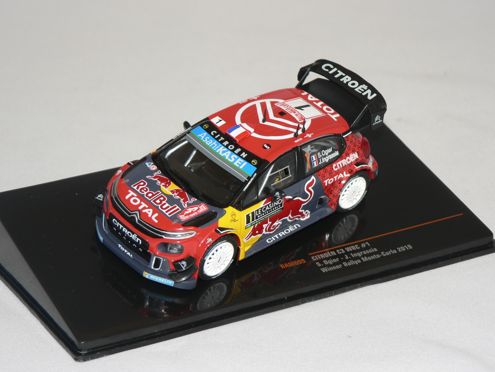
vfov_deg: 12.7
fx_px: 1673
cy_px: 186
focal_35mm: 117
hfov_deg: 16.8
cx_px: 248
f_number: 3.2
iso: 80
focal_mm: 19.5
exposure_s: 1/60
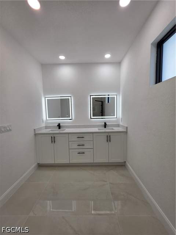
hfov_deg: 89.9
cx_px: 88
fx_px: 88
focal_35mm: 13
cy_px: 118
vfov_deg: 106.2
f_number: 1.9
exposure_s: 1/120
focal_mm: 2.2
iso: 40
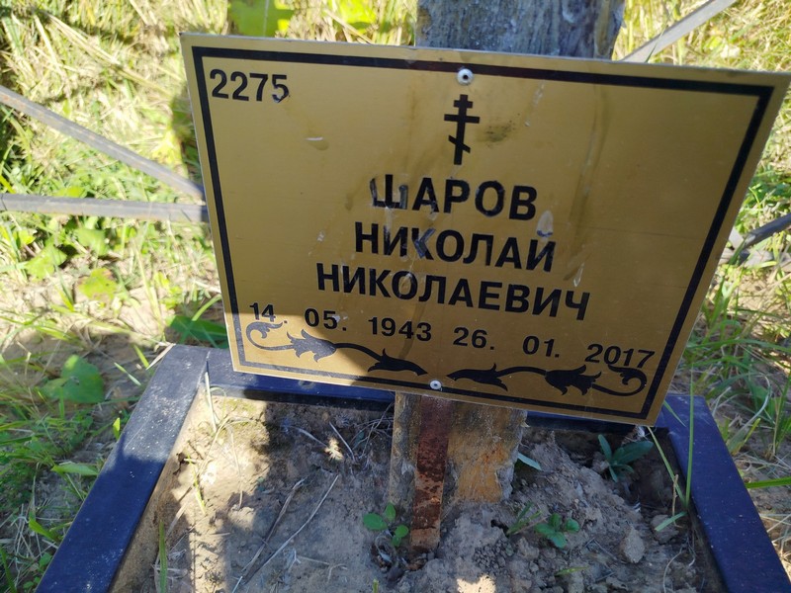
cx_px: 396
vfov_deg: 56.8
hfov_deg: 71.6
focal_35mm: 24
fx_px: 548
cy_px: 296
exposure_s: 1/363
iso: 50
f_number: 1.7
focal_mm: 5.31
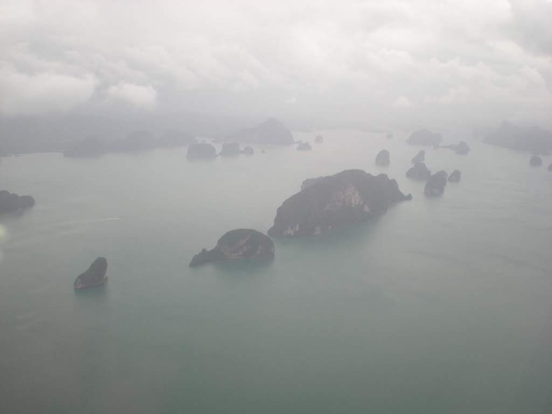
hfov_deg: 49.0
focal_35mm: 38
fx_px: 606
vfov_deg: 37.7
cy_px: 207
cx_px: 276
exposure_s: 1/139
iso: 50
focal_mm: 6.3
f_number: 4.6
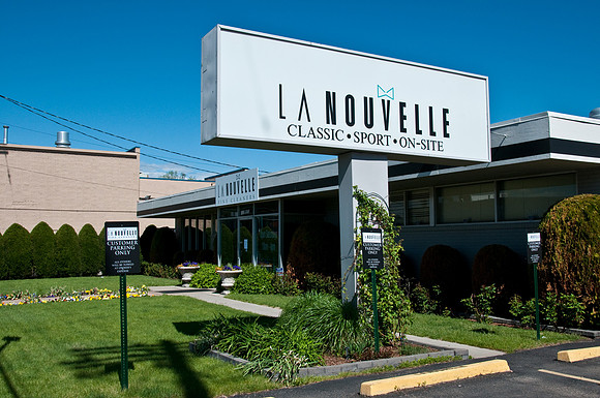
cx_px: 300
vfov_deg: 36.8
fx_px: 599
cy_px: 199
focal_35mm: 36
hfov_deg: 53.2
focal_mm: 24
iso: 200
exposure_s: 1/800
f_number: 10
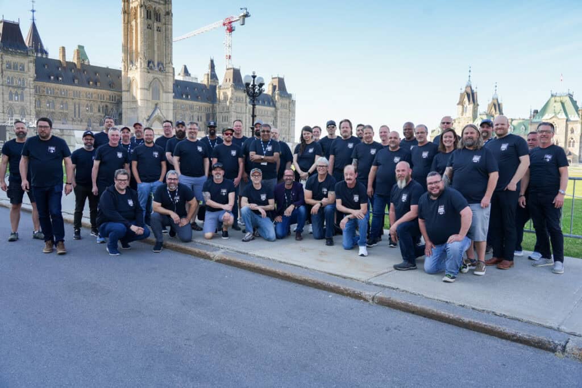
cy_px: 194
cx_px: 291
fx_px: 453
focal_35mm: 28
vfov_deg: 46.4
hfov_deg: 65.5
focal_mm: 28
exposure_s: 1/160
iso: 100
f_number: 4.5
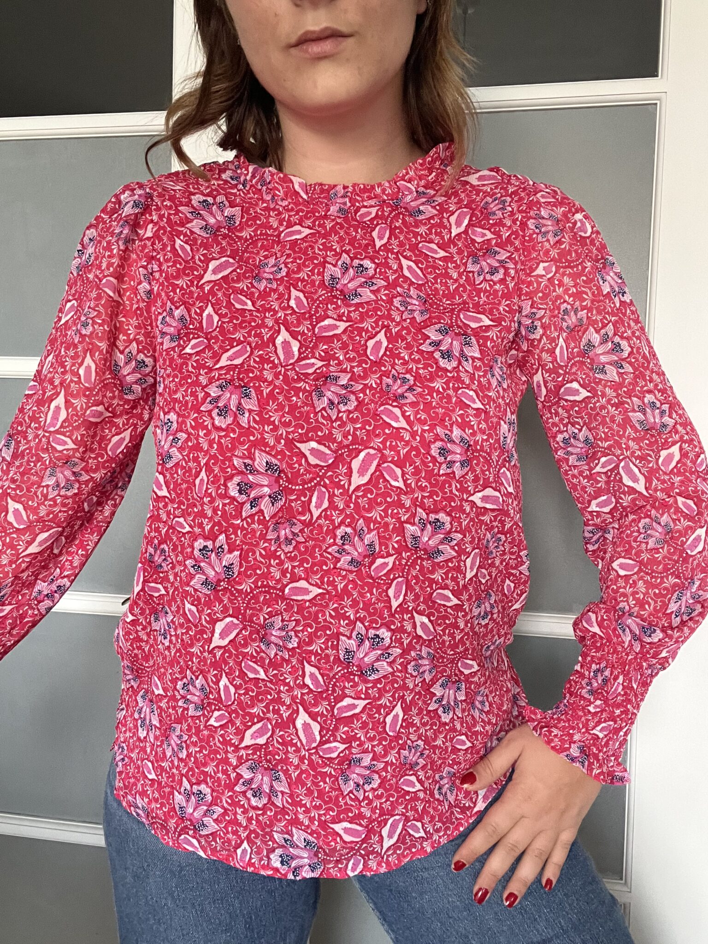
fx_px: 818
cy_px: 472
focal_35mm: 30
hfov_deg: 46.8
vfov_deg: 60.0
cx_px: 354
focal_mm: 2.71
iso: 320
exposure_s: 1/60
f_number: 2.2
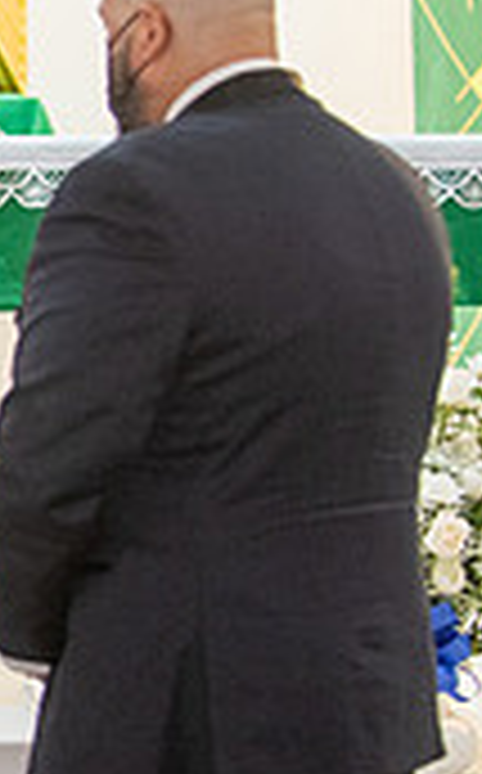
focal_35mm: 241
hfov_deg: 5.3
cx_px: -590
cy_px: 434
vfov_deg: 8.7
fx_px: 5082
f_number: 2.8
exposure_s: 1/160
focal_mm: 70
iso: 2000
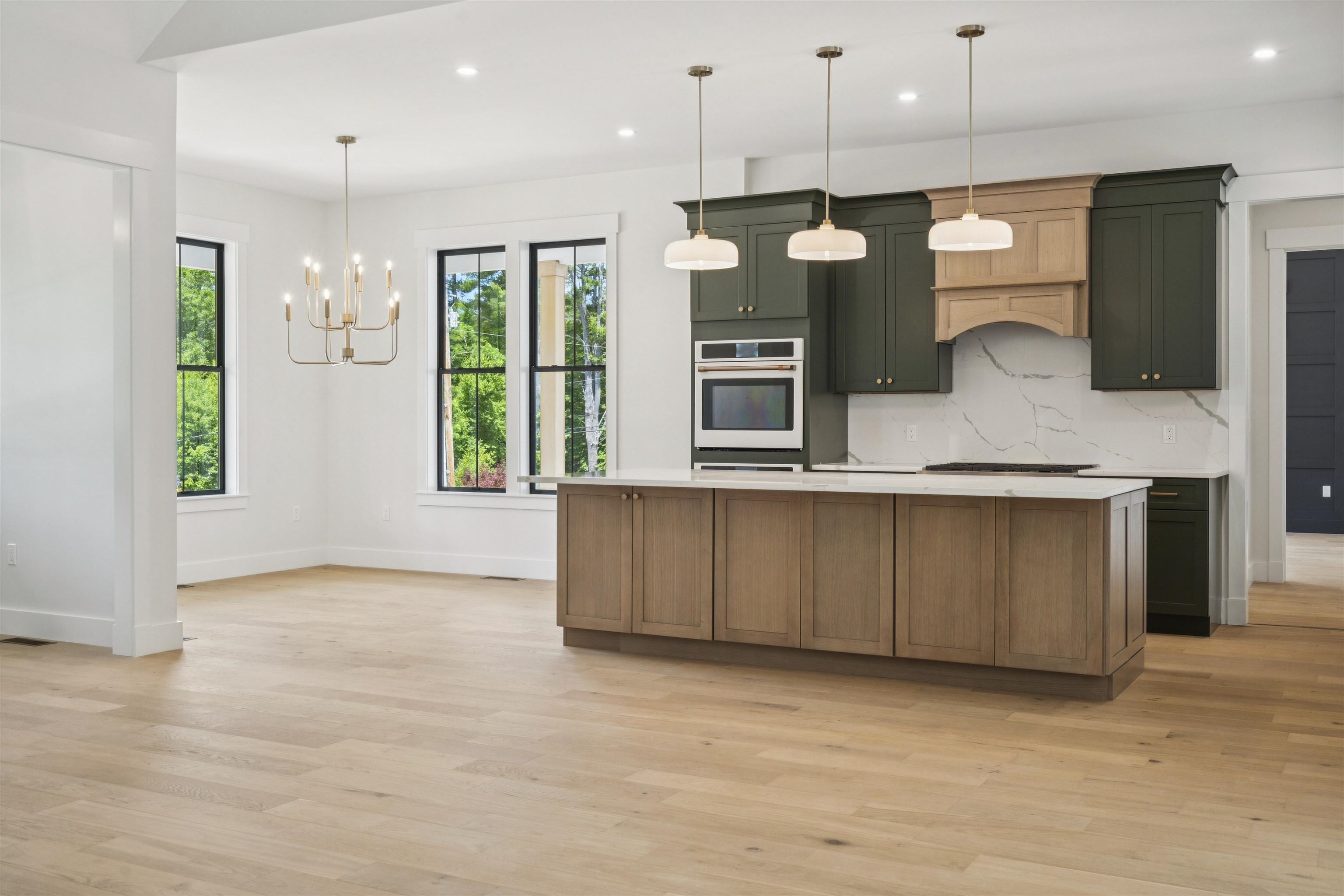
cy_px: 448
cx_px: 672
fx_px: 1307
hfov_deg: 54.4
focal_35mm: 35
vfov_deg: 37.9
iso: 640
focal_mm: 35
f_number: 8
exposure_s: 1/25
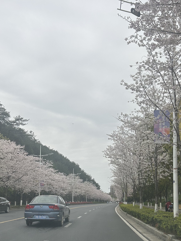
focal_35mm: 38
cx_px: 88
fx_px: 265
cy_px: 172
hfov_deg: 37.7
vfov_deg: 47.7
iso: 50
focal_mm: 5.7
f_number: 1.5
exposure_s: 1/466
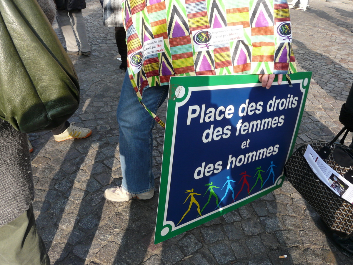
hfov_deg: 63.4
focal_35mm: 28
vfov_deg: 49.7
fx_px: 286
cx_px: 176
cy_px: 132
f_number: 4
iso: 100
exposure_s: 1/200
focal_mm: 4.6
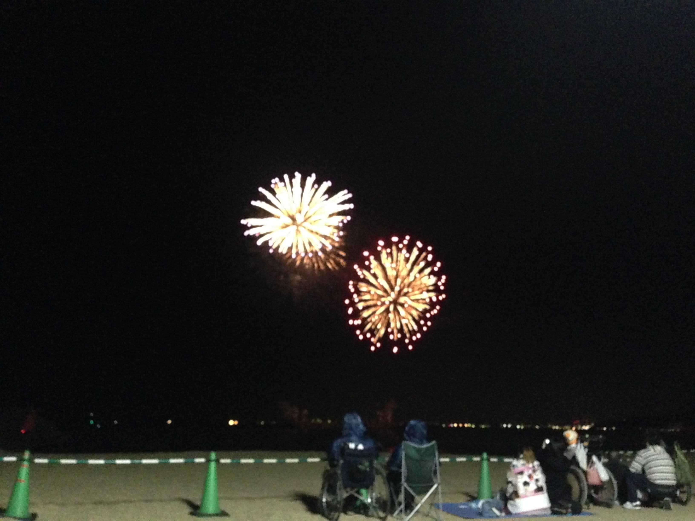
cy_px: 260
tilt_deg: +14.3
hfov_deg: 55.4
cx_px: 348
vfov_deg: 42.9
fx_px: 663
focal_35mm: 33
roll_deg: -1.9
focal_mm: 4.12
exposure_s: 1/17
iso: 1600
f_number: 2.4
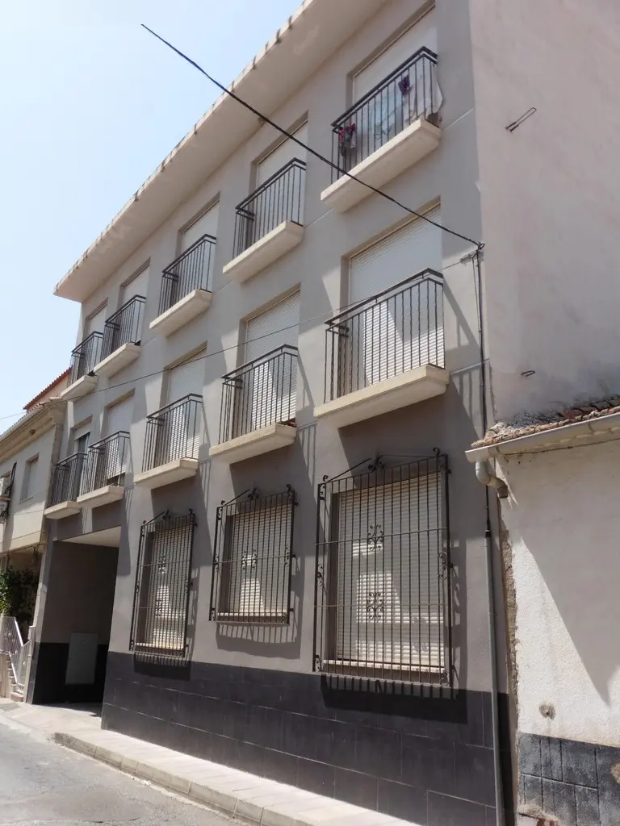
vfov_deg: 60.0
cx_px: 310
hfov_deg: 46.8
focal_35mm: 30
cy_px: 413
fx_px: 716
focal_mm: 5.4
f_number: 4.5
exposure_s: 1/800
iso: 100
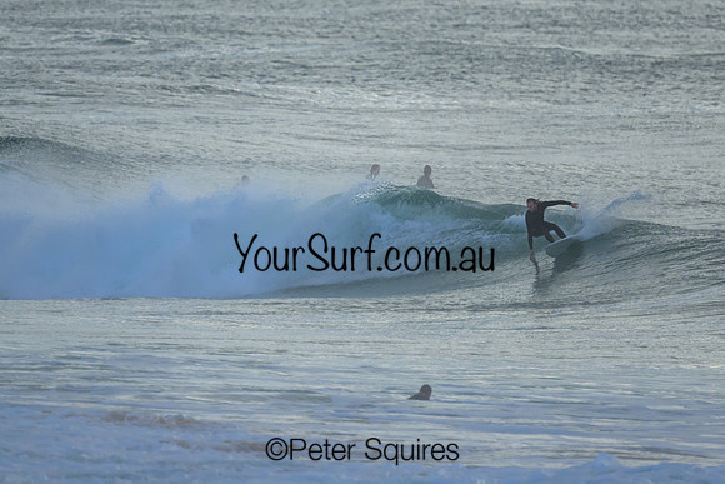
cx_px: 443
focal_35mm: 1099
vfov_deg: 1.3
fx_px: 22129
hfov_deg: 1.9
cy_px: 152
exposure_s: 1/2500
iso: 720
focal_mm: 800
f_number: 6.3
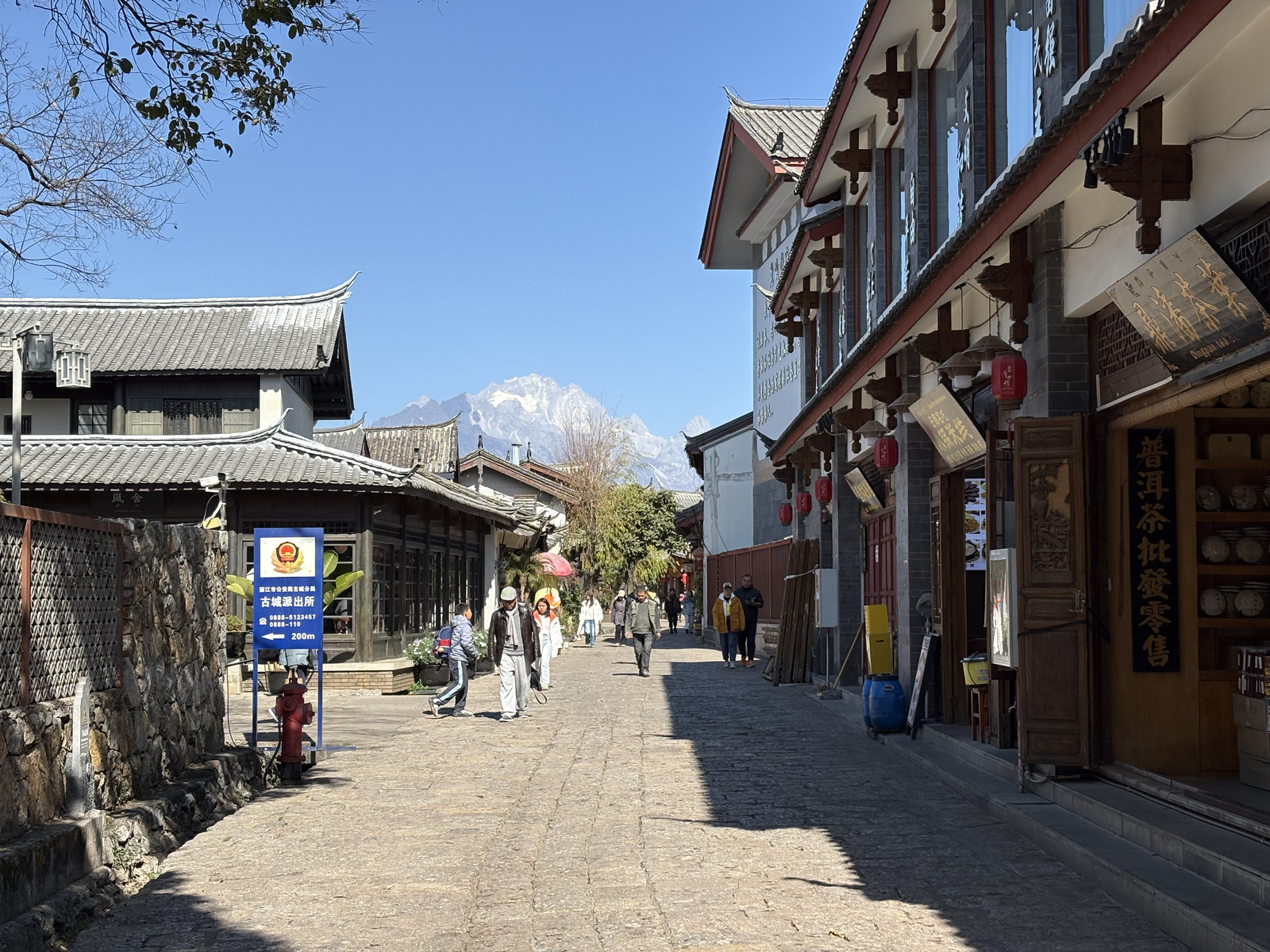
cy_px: 476
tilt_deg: +3.7
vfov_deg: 28.0
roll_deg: +0.8
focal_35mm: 52
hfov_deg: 36.8
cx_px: 635
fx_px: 1908
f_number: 1.6
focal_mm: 5.96
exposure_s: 1/2451
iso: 32
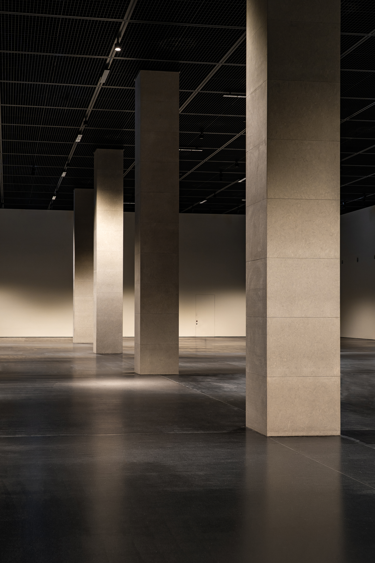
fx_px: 797
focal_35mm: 51
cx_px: 188
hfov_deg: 26.5
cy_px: 282
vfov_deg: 38.9
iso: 250
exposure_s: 3.2
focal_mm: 51
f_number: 10
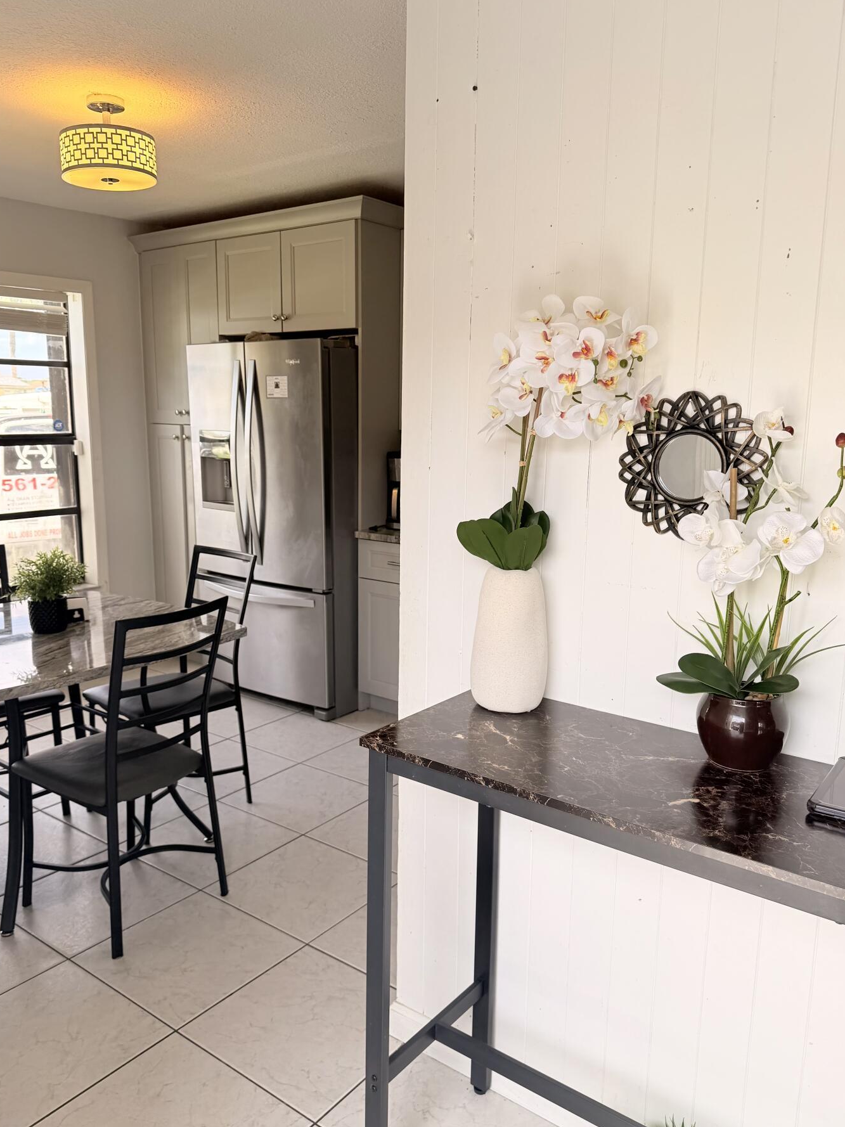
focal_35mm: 27
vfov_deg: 65.3
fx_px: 879
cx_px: 396
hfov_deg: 51.3
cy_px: 576
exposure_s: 1/464
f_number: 1.78
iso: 80
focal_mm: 6.76
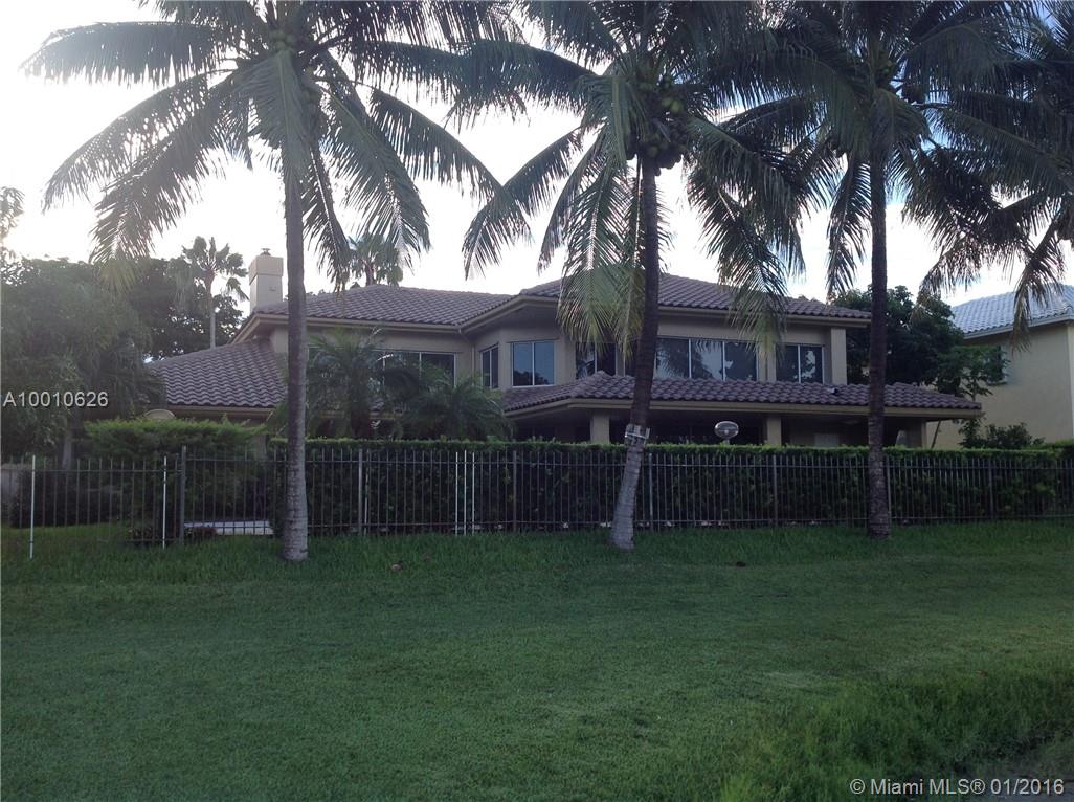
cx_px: 537
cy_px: 401
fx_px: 1084
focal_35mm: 35
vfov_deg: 40.6
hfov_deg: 52.7
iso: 50
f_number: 2.4
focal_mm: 4.28
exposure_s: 1/398
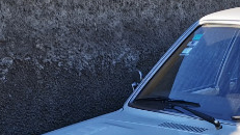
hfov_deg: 17.2
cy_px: 209
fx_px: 776
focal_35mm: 122
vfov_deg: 9.6
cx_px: 239
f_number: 1.8
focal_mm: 5.6
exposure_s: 1/2208
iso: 50
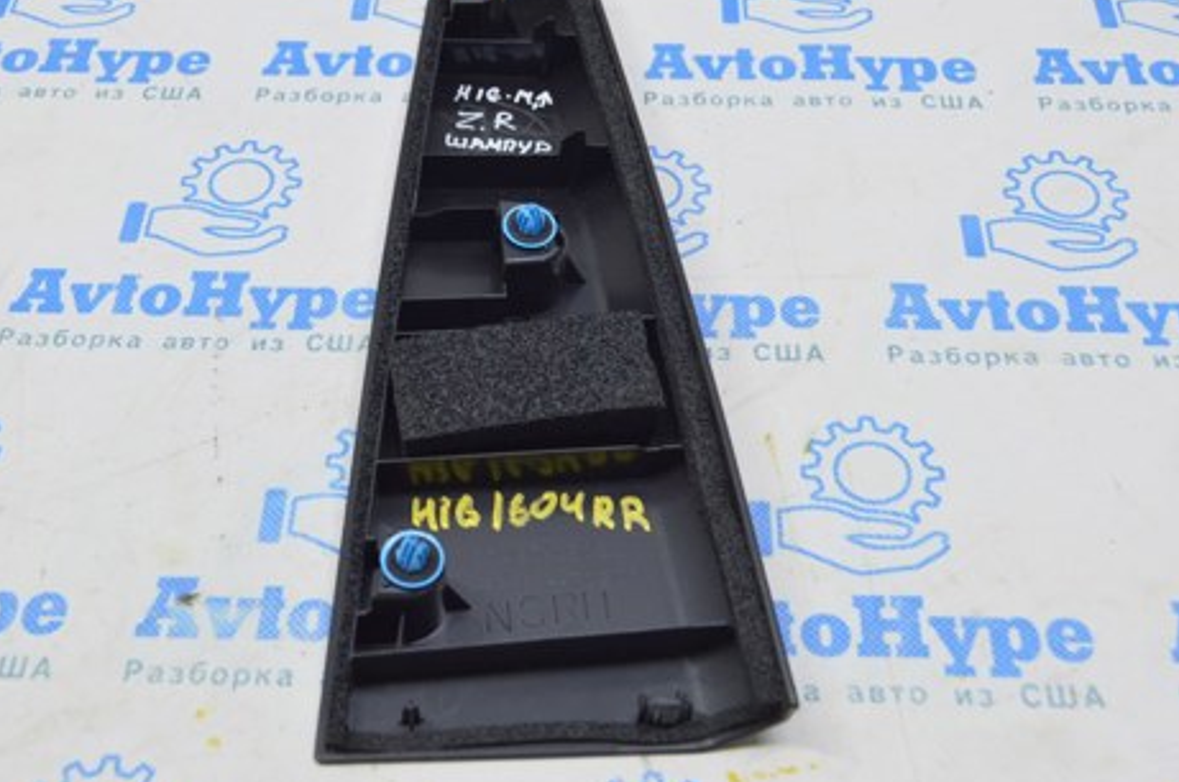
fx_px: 1635
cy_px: 259
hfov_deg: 39.6
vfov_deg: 26.8
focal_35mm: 50
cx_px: 524
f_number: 5.6
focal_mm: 24
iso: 400
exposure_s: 1/20
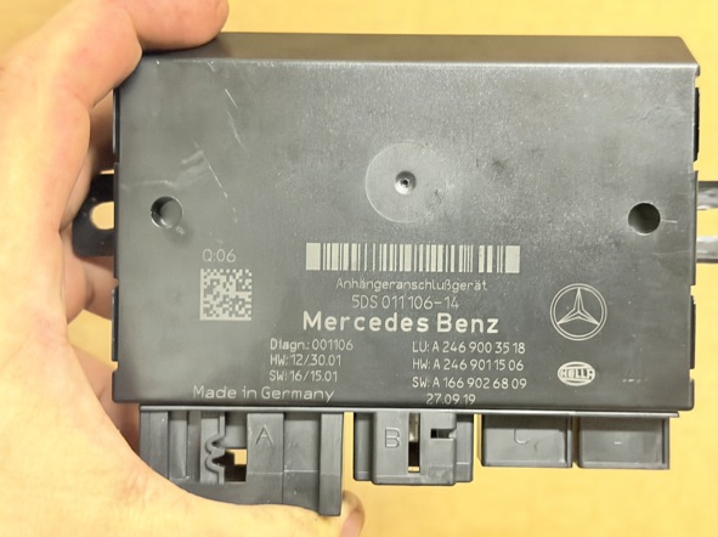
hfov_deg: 36.8
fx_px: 1077
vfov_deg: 28.0
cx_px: 380
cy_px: 253
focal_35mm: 52
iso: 640
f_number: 1.78
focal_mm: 6.76
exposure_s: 1/20
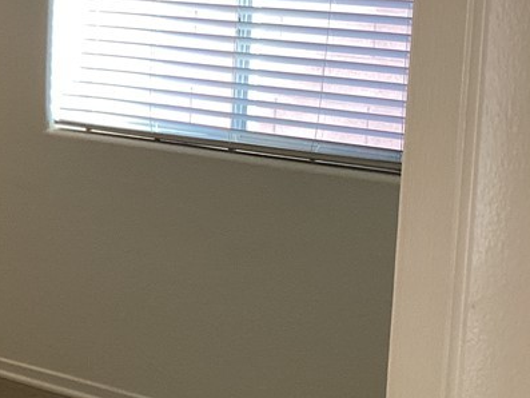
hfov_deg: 22.5
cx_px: -100
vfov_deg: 18.1
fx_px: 1225
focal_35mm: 80
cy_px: 36
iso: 64
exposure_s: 1/50
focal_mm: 3.3
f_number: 2.4
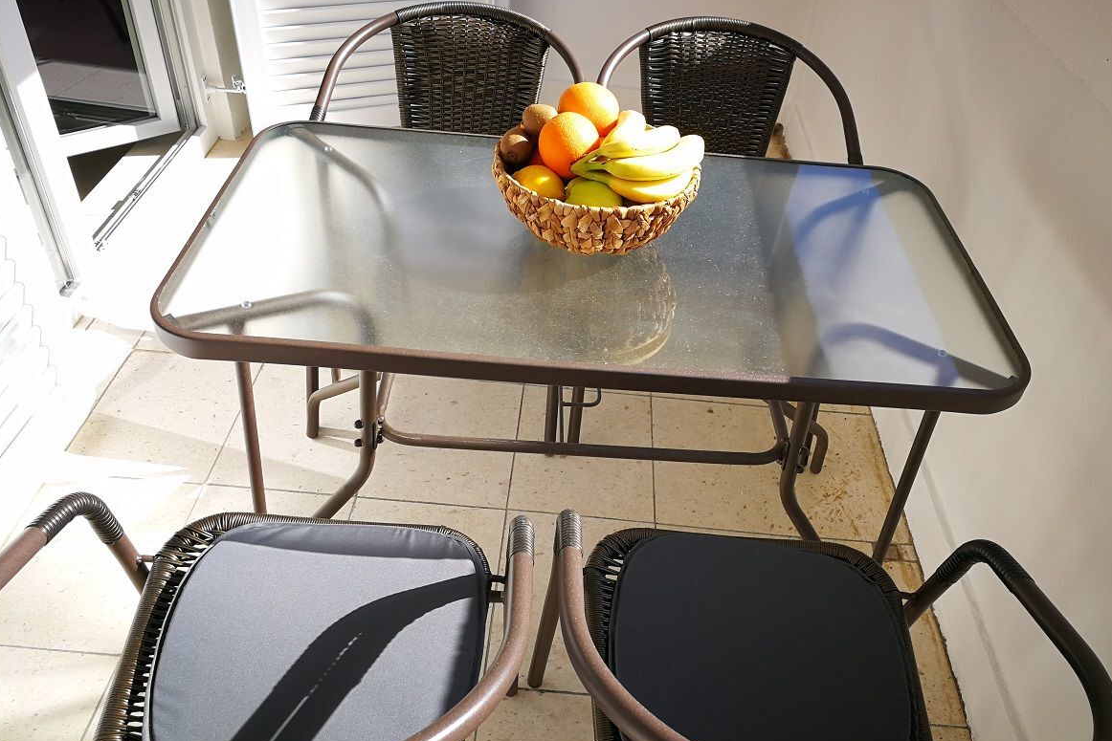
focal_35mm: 29
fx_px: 896
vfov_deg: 45.0
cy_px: 381
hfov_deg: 63.6
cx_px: 567
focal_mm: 3.95
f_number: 2.2
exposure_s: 1/476
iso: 50
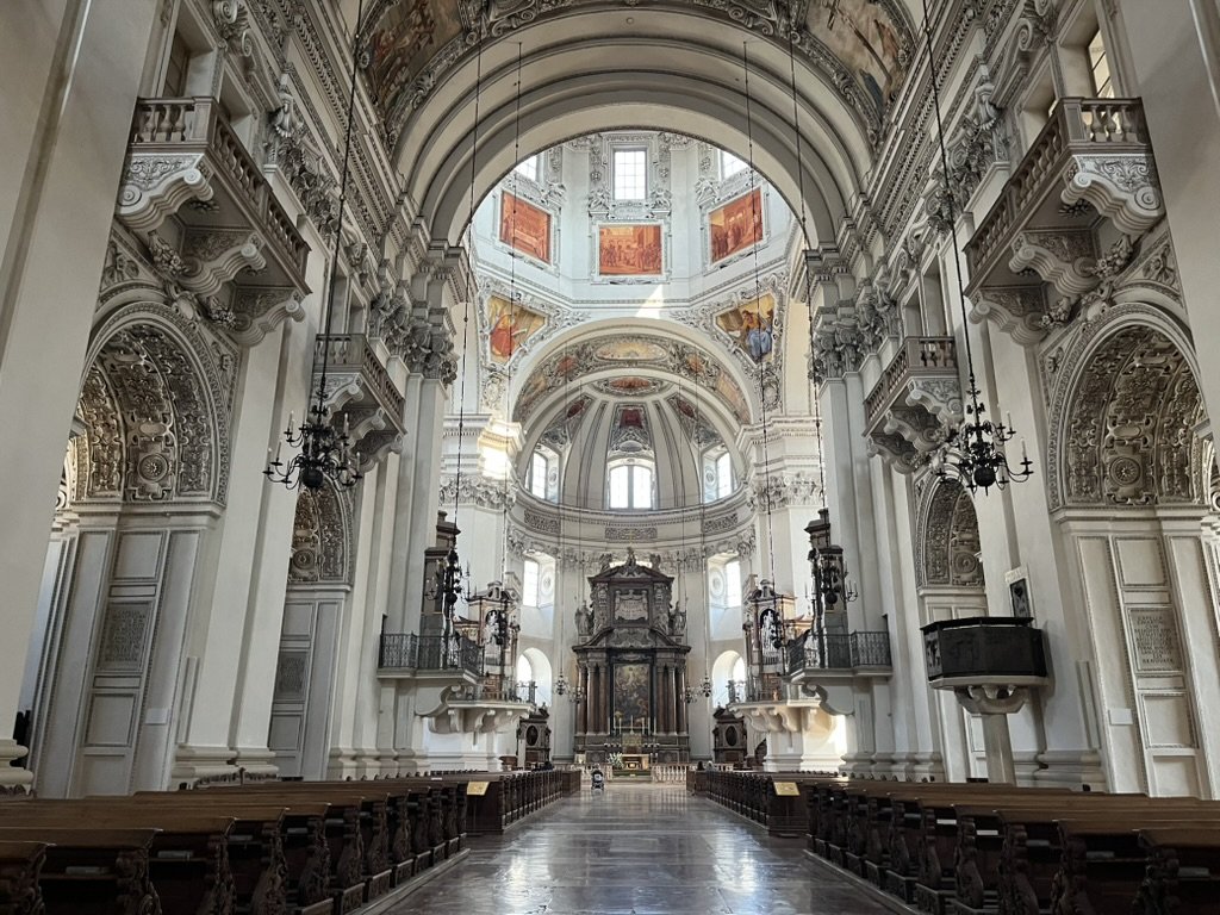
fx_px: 916
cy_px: 458
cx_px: 610
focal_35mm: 26
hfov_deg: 67.3
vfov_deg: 53.1
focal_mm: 5.1
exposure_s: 1/60
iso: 250
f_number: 1.6
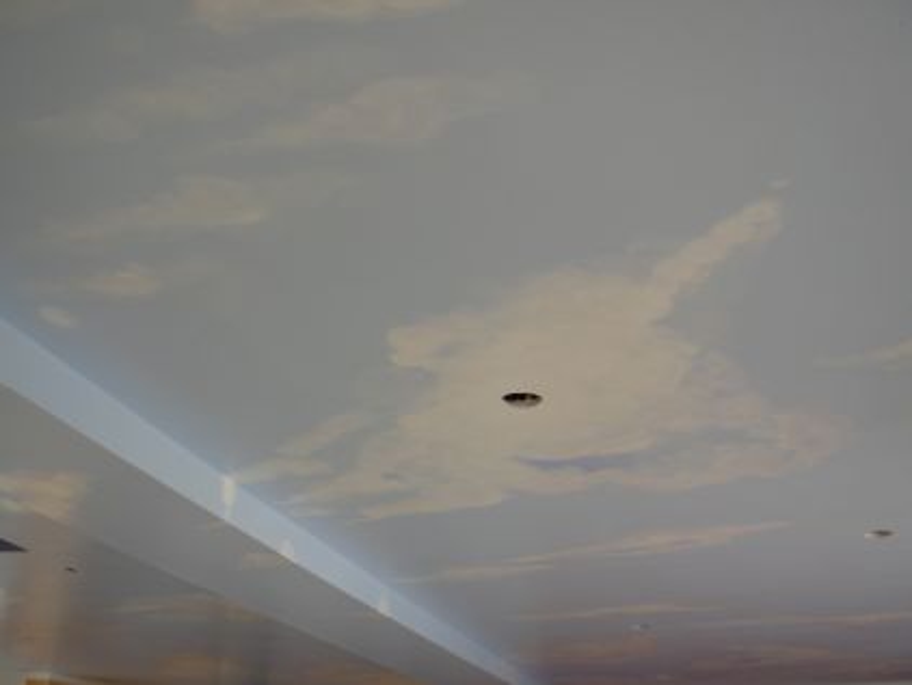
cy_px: 342
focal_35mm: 38
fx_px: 1002
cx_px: 456
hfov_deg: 49.0
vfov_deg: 37.8
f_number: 2.9
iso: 50
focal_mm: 6.3
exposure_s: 1/40.3
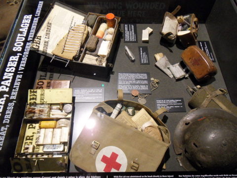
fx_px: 164
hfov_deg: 71.6
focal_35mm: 24
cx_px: 118
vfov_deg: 56.8
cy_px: 89
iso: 400
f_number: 3.3
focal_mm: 4.3
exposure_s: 1/30
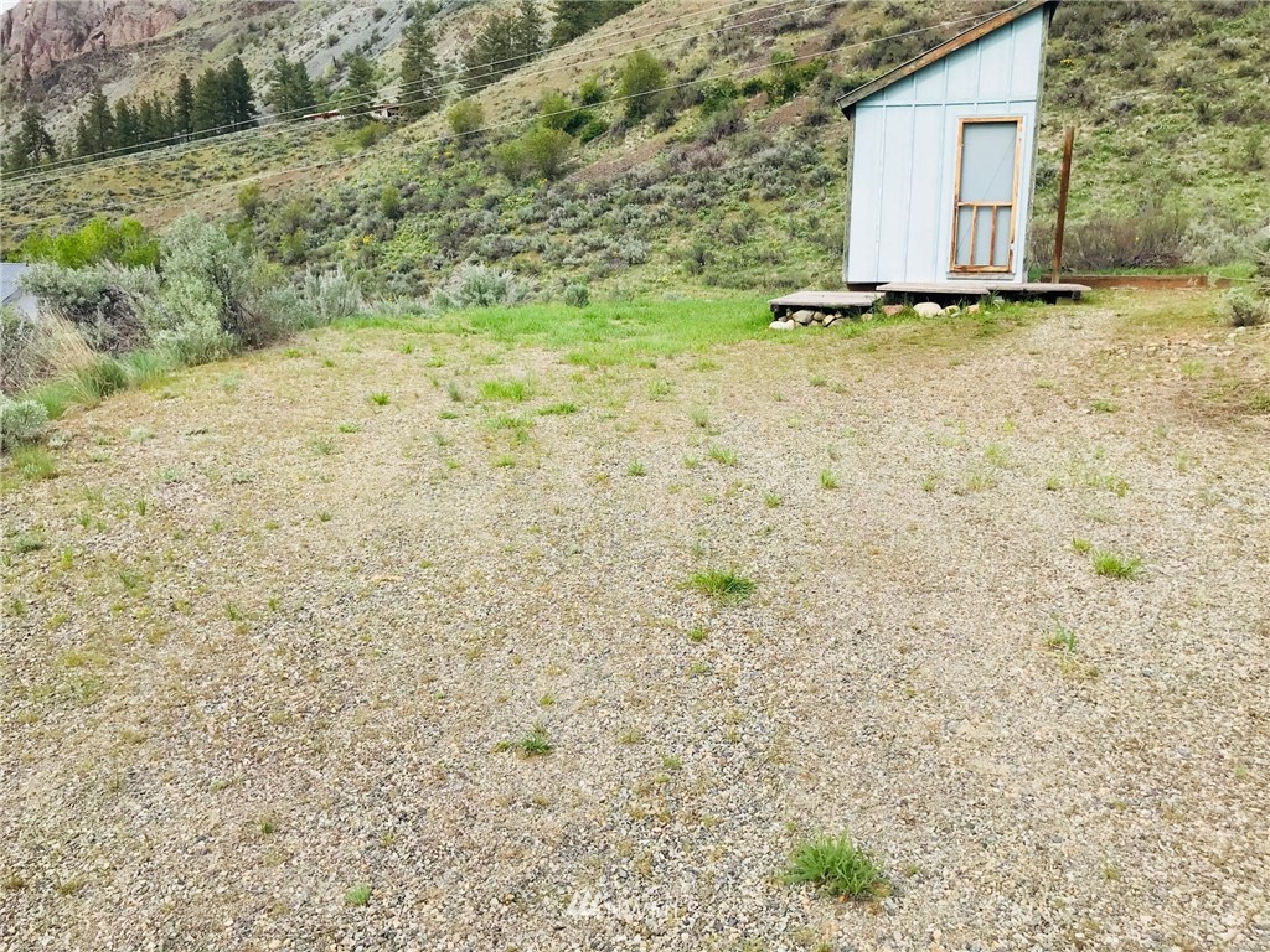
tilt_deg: -13.1
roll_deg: -1.0
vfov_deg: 49.7
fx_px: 1027
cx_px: 635
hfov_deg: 63.4
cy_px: 476
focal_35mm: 28
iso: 20
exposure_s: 1/1429
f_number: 1.8
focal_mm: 3.99
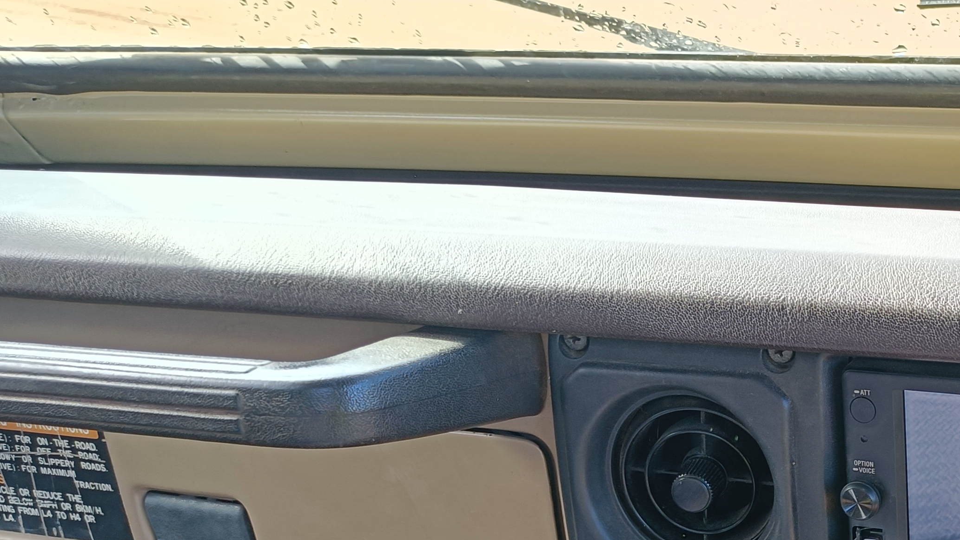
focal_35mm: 61
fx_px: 1553
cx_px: 1007
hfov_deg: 31.2
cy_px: 449
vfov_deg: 19.5
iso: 125
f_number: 1.7
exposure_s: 1/99.9
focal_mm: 4.7
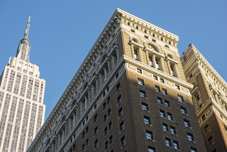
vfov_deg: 19.7
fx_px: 435
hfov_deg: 29.2
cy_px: 74
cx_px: 109
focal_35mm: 69
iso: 80
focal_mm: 22.49
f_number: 5
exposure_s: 1/160
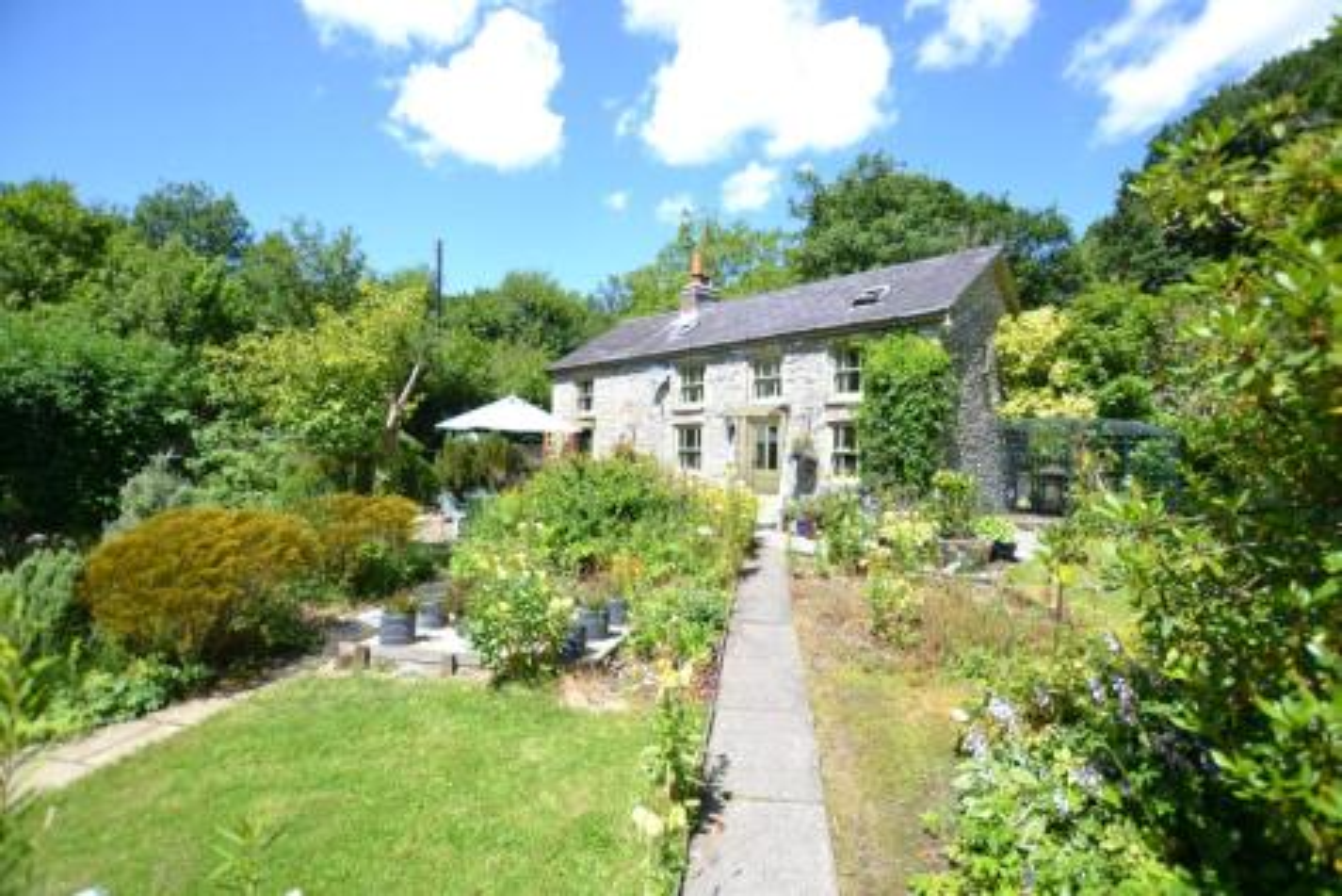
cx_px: 671
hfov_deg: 100.4
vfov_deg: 77.4
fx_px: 559
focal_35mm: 15
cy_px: 448
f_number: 3.5
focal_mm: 10
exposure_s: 1/1000
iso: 250
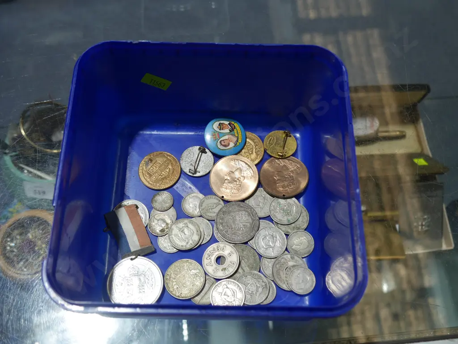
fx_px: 556
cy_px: 172
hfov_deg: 44.8
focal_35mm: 42
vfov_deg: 34.3
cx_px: 229
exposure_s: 1/60
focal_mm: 21
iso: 200
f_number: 4.6
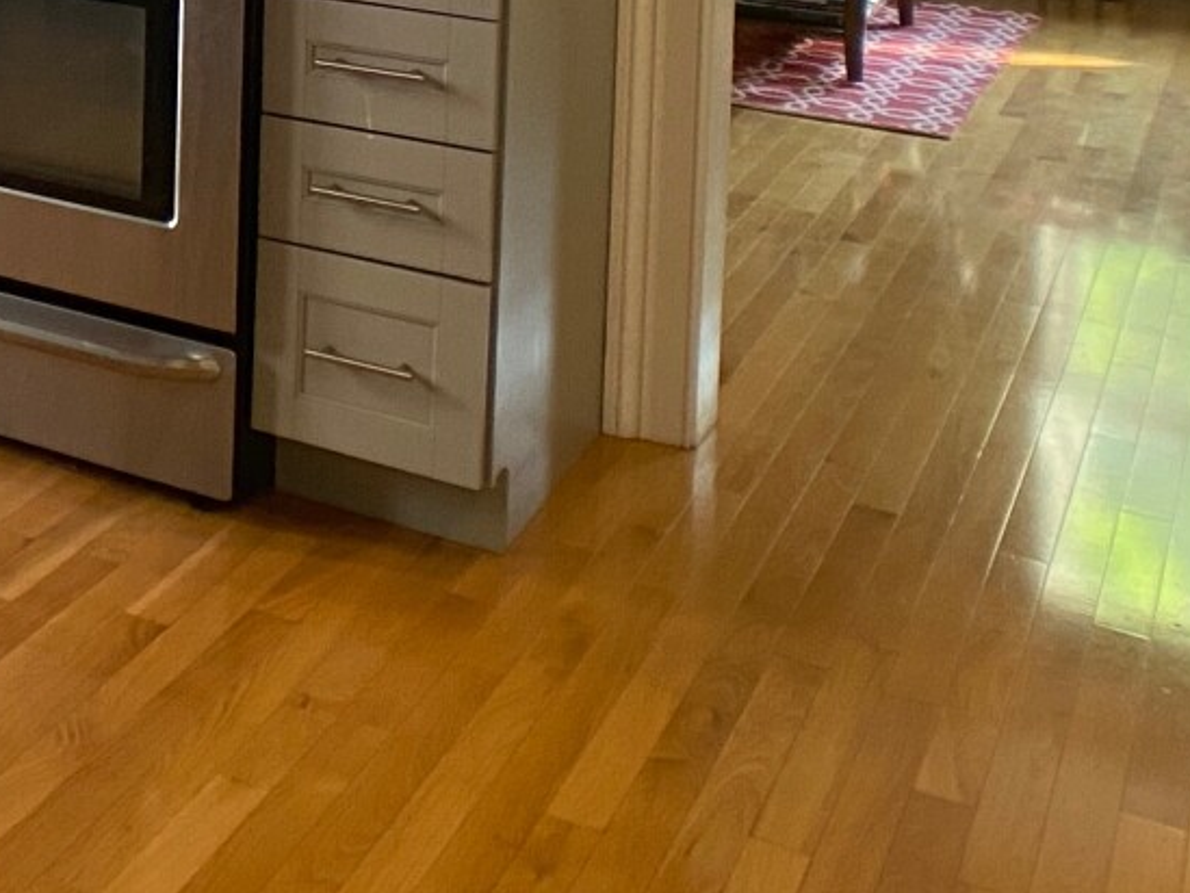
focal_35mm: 97
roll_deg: -0.7
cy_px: -353
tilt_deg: -0.9
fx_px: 3335
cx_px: -444
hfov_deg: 18.5
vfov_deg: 14.4
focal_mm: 4.25
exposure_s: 1/60
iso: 125
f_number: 1.8
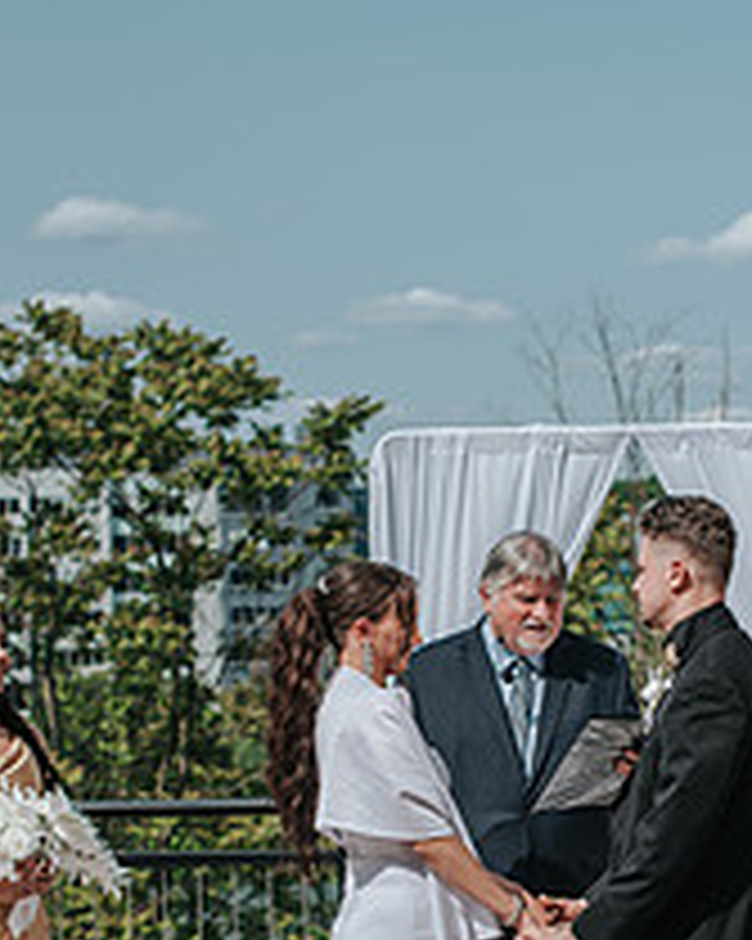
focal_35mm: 101
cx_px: 549
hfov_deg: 15.2
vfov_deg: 18.8
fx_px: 2812
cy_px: 783
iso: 100
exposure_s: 1/2000
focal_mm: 50
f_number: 3.2
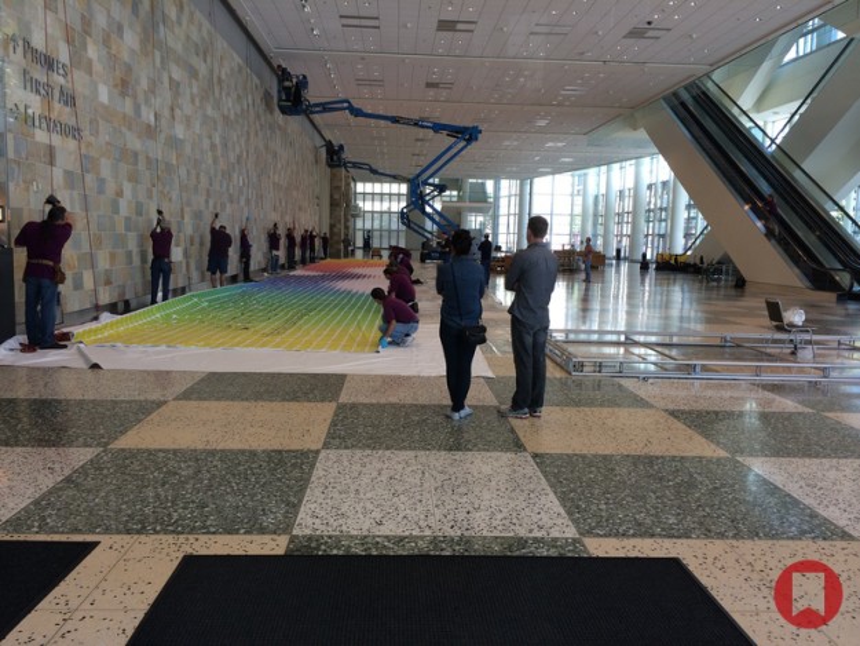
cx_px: 430
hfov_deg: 60.0
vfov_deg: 46.8
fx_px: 745
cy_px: 323
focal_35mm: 30
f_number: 2.2
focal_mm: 4.12
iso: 40
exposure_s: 1/60
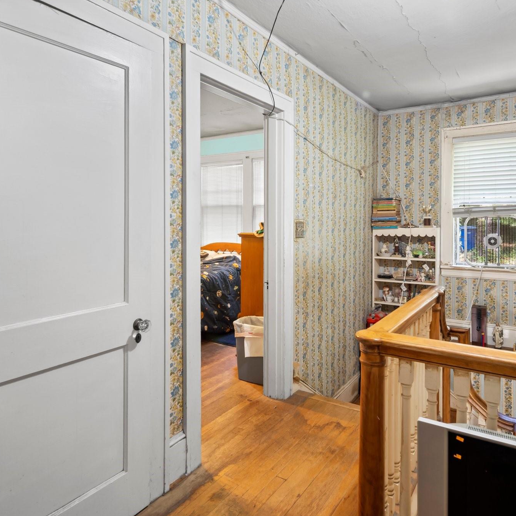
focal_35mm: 22
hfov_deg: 69.3
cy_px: 257
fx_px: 371
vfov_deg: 69.6
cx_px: 295
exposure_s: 1.6
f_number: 8
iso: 400
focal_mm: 17
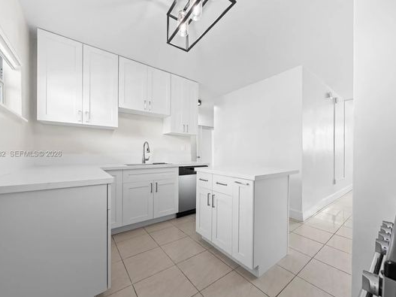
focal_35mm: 14
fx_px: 160
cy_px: 154
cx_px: 208
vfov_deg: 85.6
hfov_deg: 102.0
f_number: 7.1
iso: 320
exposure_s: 1/4
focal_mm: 12
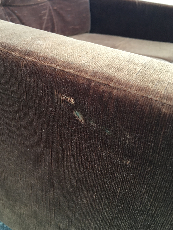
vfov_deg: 58.4
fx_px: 207
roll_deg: -6.1
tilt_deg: -31.5
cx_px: 82
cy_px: 115
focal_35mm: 31
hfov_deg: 45.4
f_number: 2.2
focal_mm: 4.15
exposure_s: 1/33
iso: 100
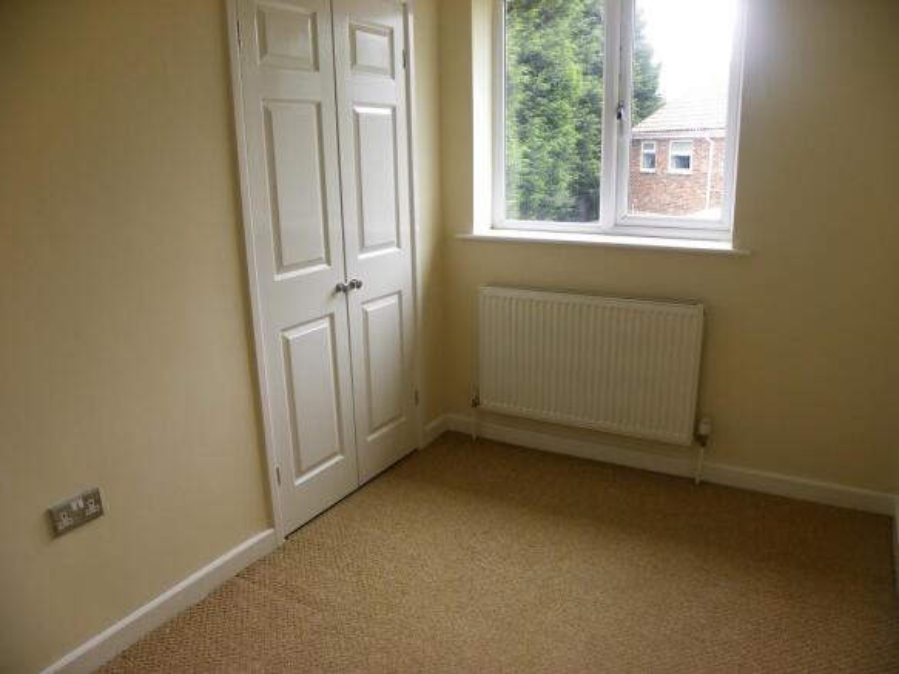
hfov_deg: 67.3
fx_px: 675
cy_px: 337
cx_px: 450
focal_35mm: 26
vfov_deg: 53.0
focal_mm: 4.6
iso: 96
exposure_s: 1/68.3
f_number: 2.8
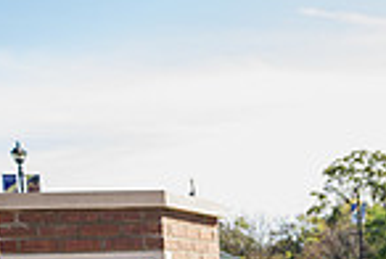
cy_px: 493
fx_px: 1193
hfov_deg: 16.1
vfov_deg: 11.4
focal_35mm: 111
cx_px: 648
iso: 50
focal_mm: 28
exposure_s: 1/200
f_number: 3.5
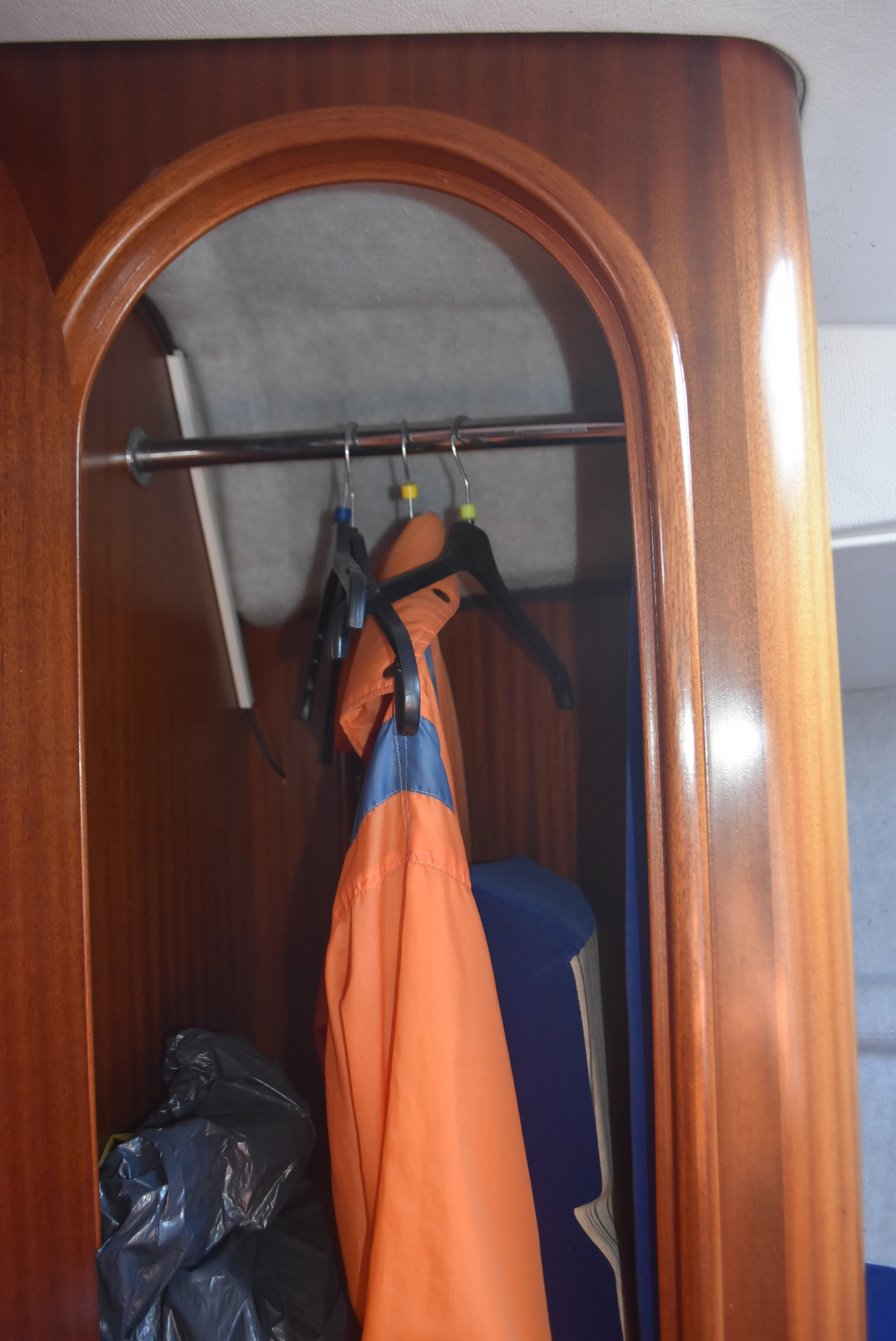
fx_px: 1118
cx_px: 448
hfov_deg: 43.7
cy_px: 670
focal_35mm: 30
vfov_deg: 61.9
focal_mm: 20
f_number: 3.8
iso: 1250
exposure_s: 1/60
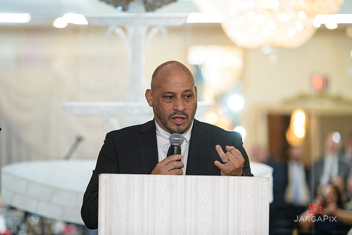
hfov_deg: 13.7
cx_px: 176
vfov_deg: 9.2
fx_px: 1467
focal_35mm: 150
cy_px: 118
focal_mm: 150
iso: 1600
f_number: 3.2
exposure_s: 1/125
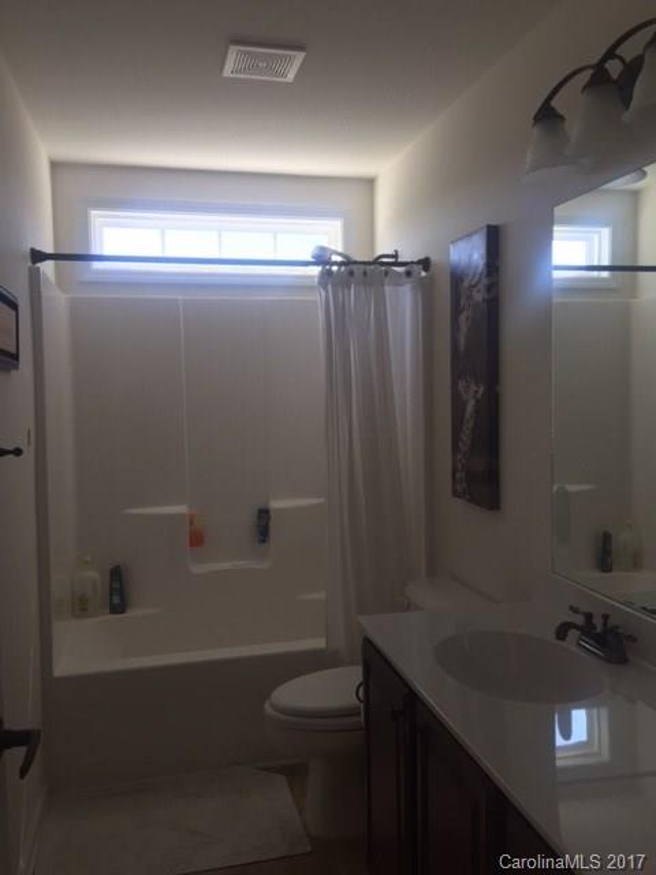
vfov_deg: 61.7
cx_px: 328
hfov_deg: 48.2
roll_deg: +0.7
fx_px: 733
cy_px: 438
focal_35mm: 29
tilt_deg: -2.3
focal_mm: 4.15
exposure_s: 1/120
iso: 50
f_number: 2.2
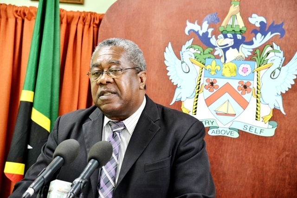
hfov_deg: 19.5
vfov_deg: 13.0
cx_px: 148
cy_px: 99
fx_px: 866
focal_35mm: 105
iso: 3200
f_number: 5
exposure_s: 1/60
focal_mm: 105
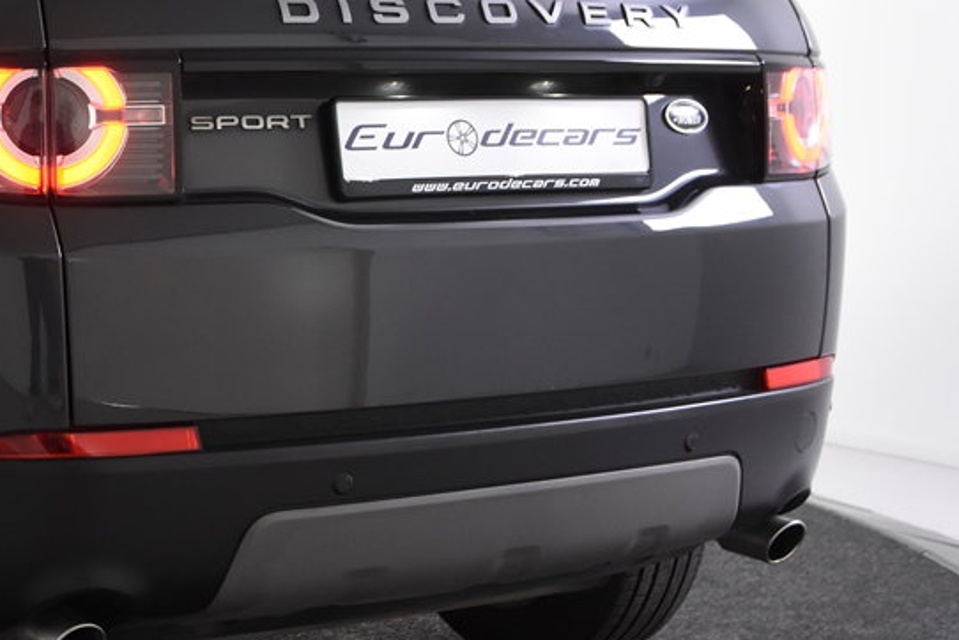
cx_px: 58
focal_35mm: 68
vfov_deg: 20.0
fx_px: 1812
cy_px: 275
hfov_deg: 28.3
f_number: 5
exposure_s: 1/60
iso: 1600
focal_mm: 24
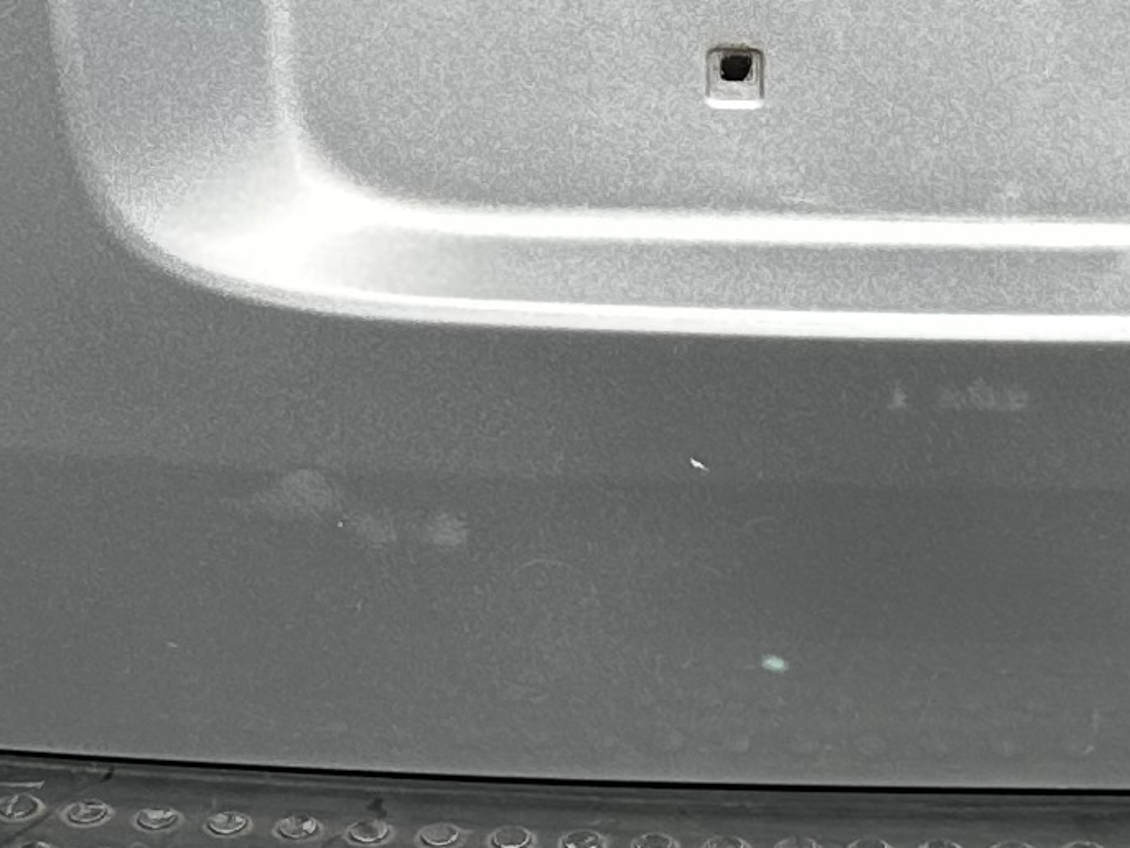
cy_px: -235
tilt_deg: -12.4
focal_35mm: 141
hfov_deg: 13.9
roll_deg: -1.5
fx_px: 4604
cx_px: 941
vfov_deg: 10.3
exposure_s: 1/7576
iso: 80
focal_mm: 6.86
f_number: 1.78
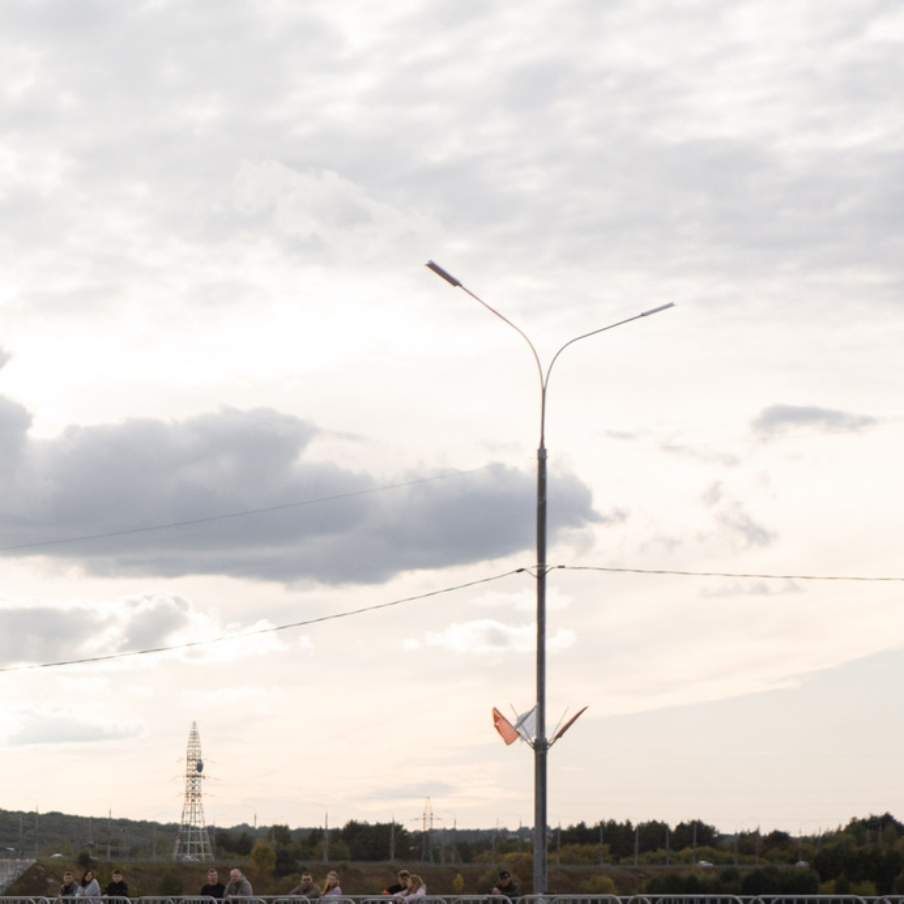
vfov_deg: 15.3
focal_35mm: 110
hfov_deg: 14.6
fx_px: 3250
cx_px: -503
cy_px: 1091
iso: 100
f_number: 2.2
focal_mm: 35
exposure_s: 1/3200
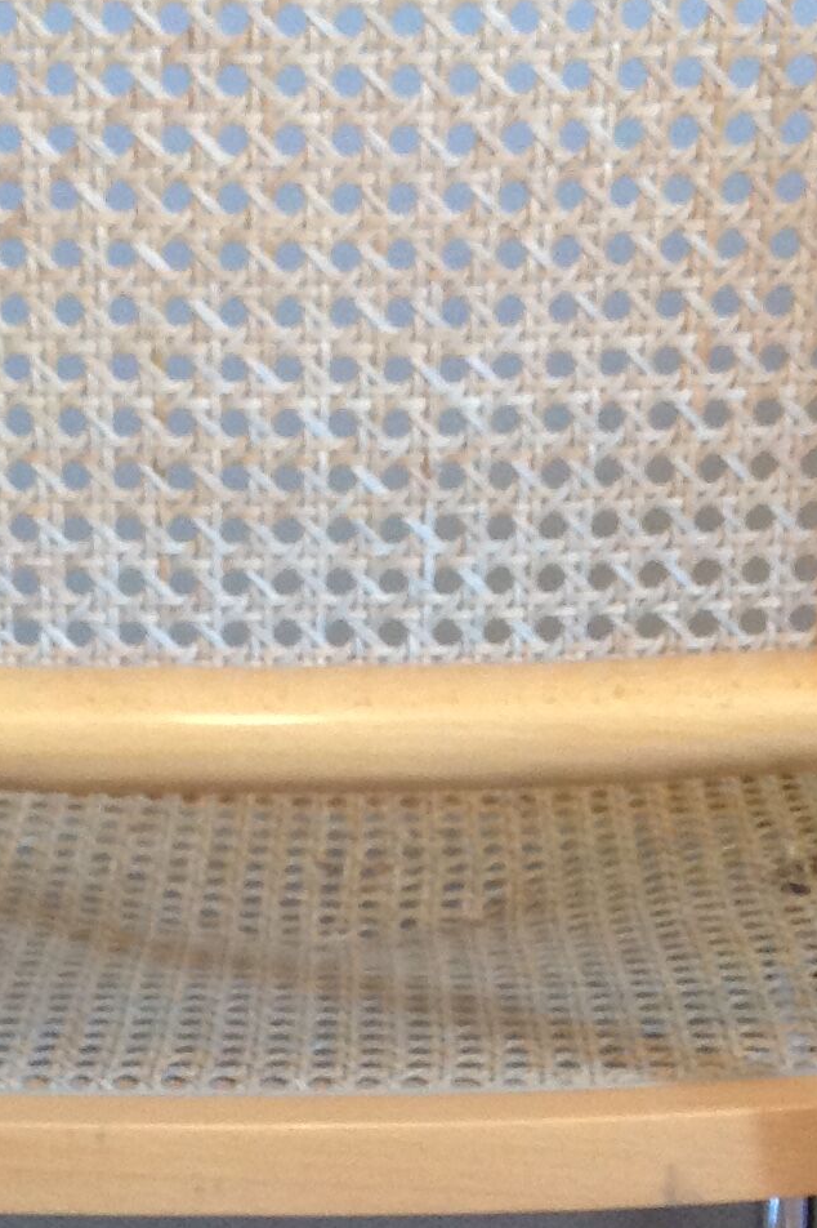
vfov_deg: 20.1
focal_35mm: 99
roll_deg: +2.2
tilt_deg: -23.5
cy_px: 1158
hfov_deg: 13.8
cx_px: 233
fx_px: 3372
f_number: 2.4
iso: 160
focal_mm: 4.28
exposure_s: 1/15
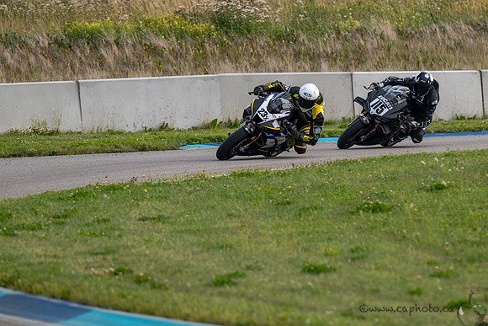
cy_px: 116
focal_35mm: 438
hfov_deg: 4.7
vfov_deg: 3.1
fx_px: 5938
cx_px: 314
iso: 400
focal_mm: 340
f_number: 6
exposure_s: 1/1250
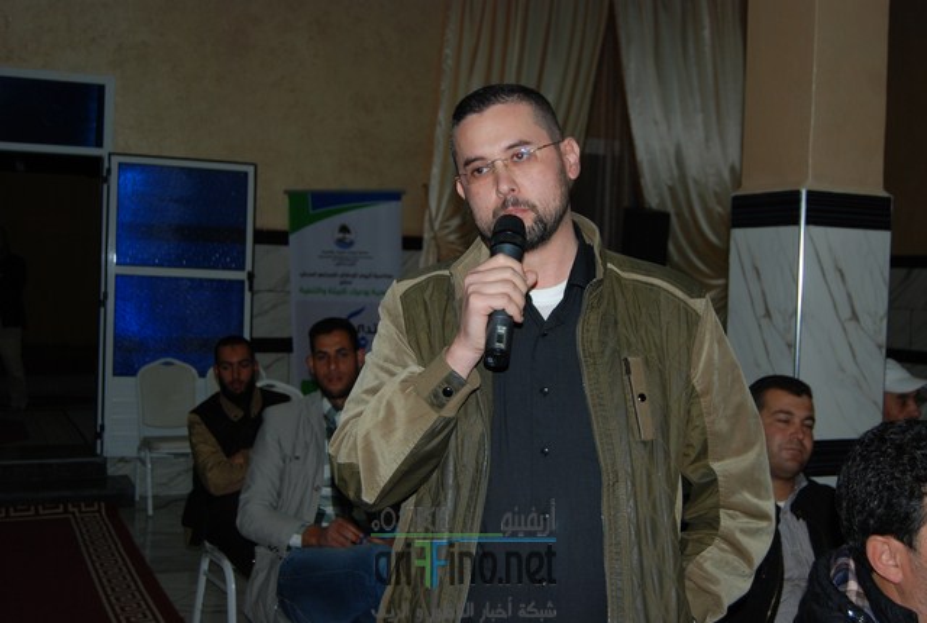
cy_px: 312
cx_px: 464
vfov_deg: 30.0
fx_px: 1161
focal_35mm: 45
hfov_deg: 43.5
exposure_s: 1/60
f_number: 4.2
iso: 200
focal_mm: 30
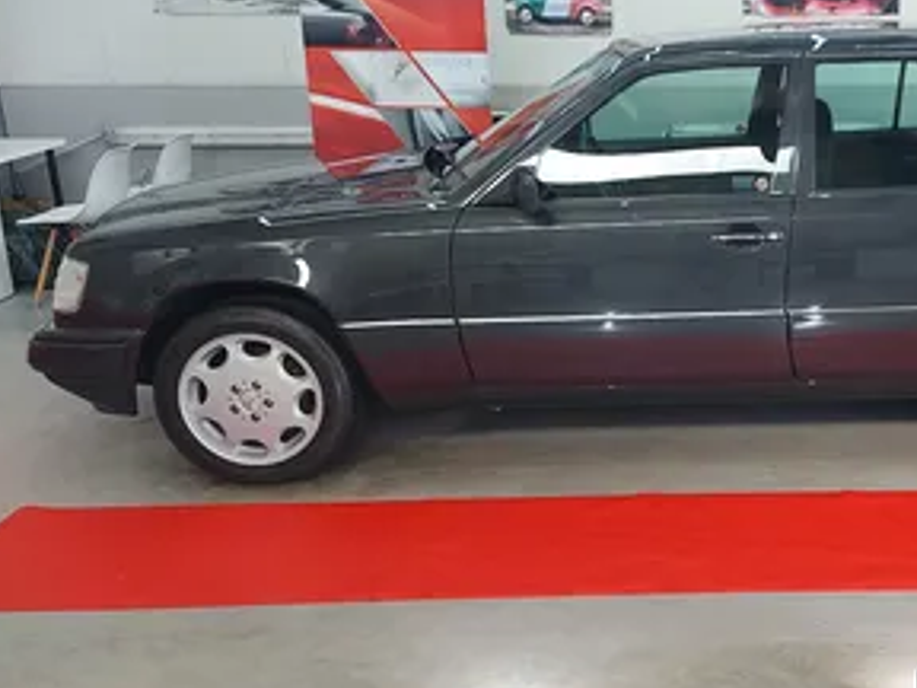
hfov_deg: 44.4
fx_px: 1060
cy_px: 287
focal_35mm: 40
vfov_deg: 35.9
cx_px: 739
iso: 50
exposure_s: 1/50
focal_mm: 5.23
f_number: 1.8
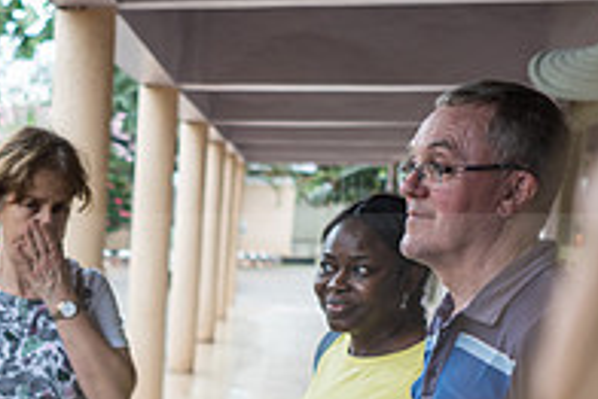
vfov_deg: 15.7
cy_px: 507
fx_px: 1380
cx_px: -88
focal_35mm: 83
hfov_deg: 22.8
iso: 100
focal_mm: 28
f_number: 2
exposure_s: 1/30
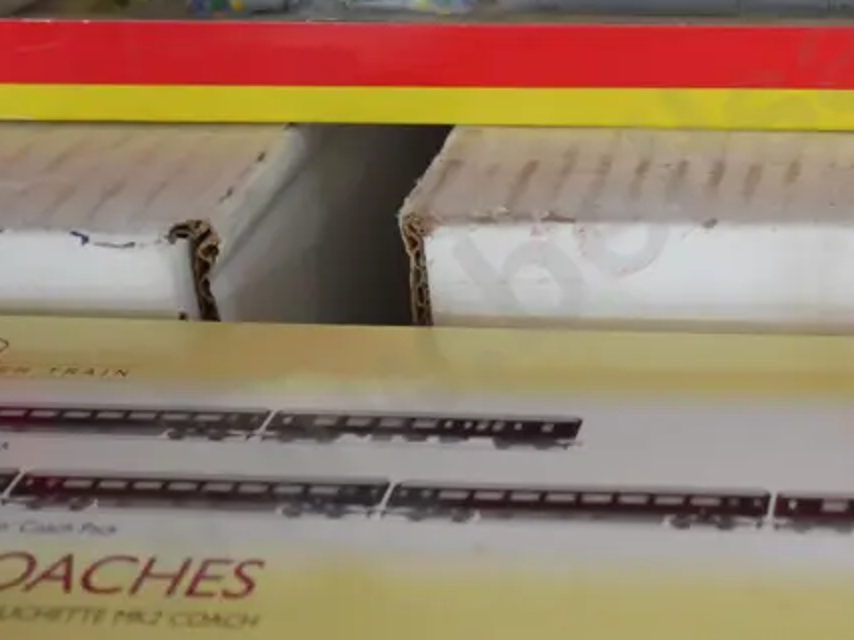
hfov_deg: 25.1
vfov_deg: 19.8
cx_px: 938
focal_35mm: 72
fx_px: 1776
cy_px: -13
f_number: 3.6
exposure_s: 1/60
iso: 1600
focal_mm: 15
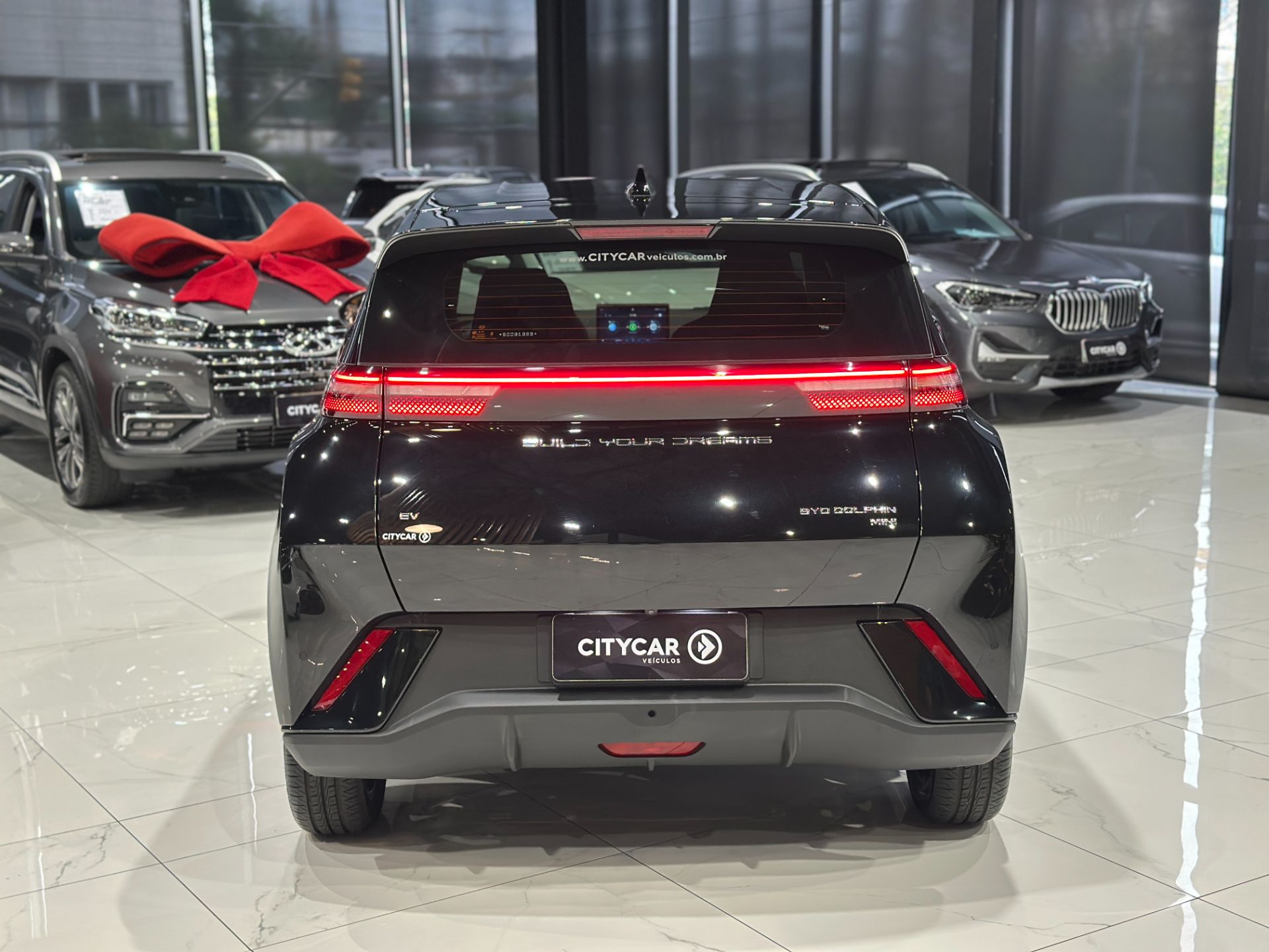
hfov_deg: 39.7
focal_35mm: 48
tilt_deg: -9.7
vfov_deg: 30.3
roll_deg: +0.3
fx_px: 1760
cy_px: 476
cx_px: 634
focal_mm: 6.86
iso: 200
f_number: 1.78
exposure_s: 1/60
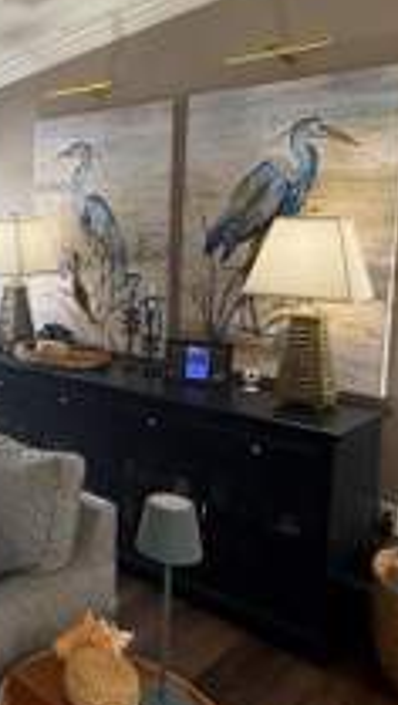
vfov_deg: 56.2
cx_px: -105
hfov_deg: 28.4
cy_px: 282
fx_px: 655
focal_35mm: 35
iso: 200
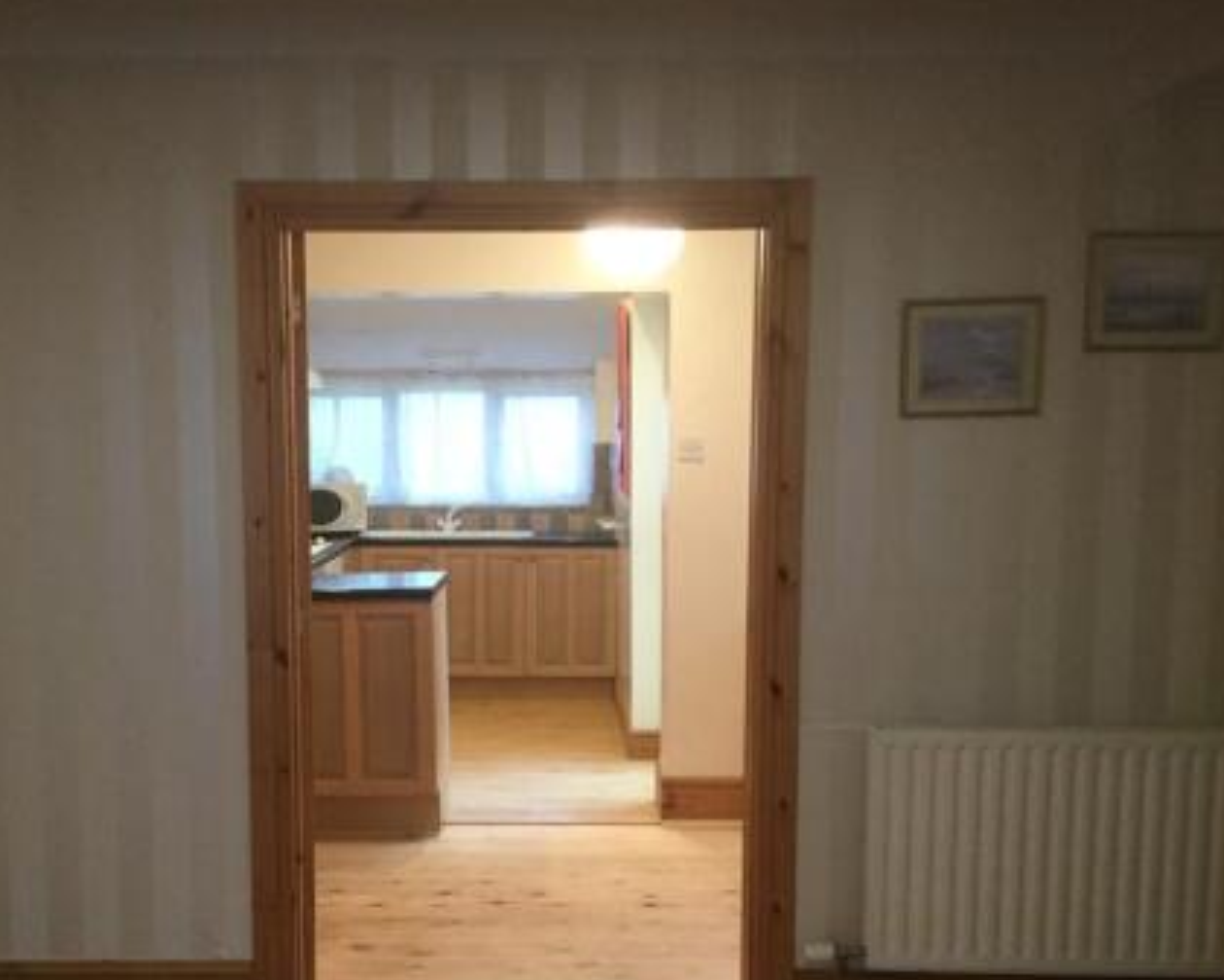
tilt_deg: -5.9
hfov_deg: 43.7
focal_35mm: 42
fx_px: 1521
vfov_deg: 35.5
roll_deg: -2.3
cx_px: 509
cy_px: 617
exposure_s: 1/33
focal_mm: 3.3
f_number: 2.4
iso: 200
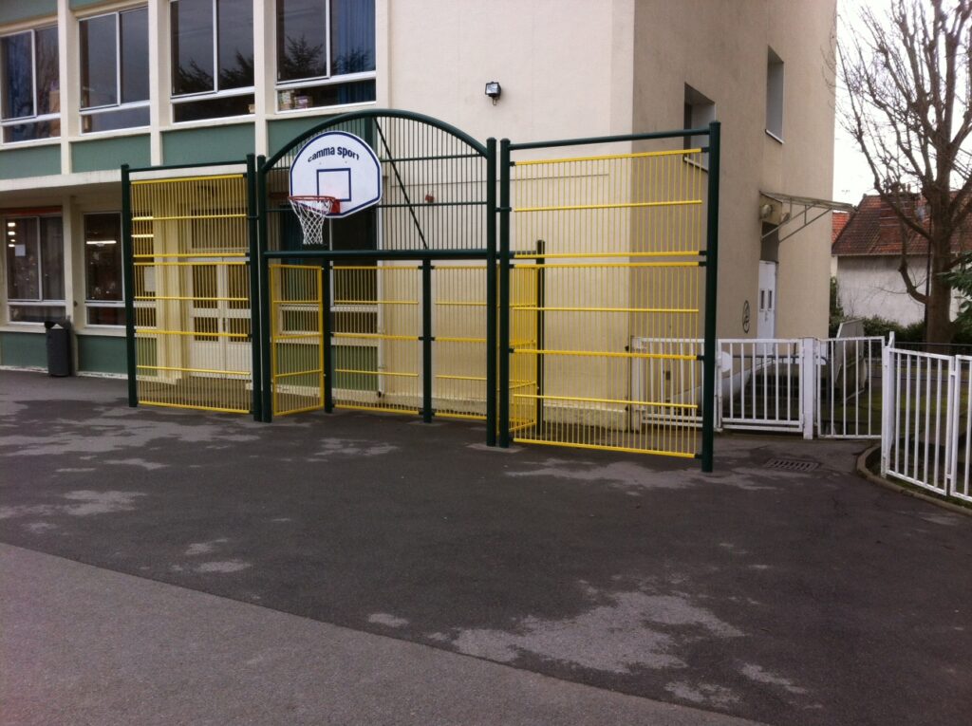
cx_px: 486
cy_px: 363
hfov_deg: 52.7
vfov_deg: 40.6
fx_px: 981
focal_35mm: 35
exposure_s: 1/222
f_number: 2.8
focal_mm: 3.85
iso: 80
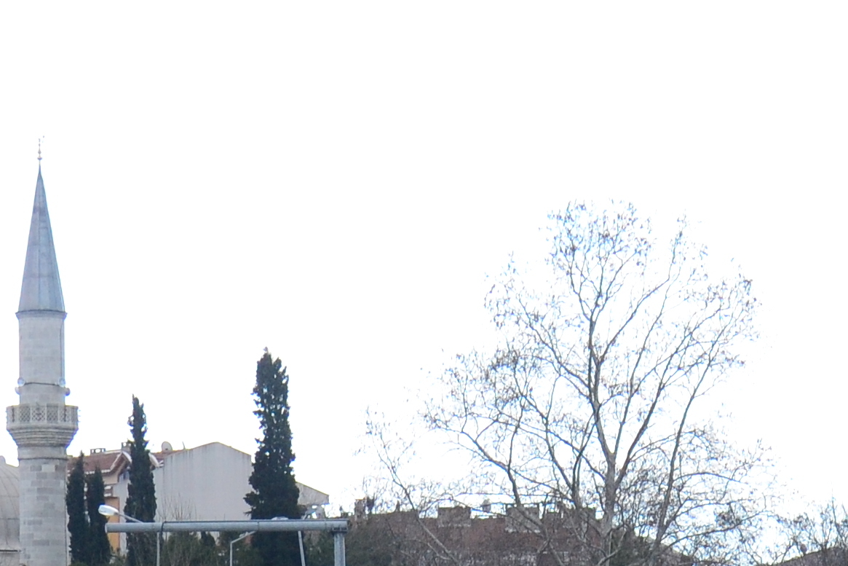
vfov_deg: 8.8
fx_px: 3581
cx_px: 547
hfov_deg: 13.5
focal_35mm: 152
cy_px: 801
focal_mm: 24
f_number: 4
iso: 400
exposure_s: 1/1250
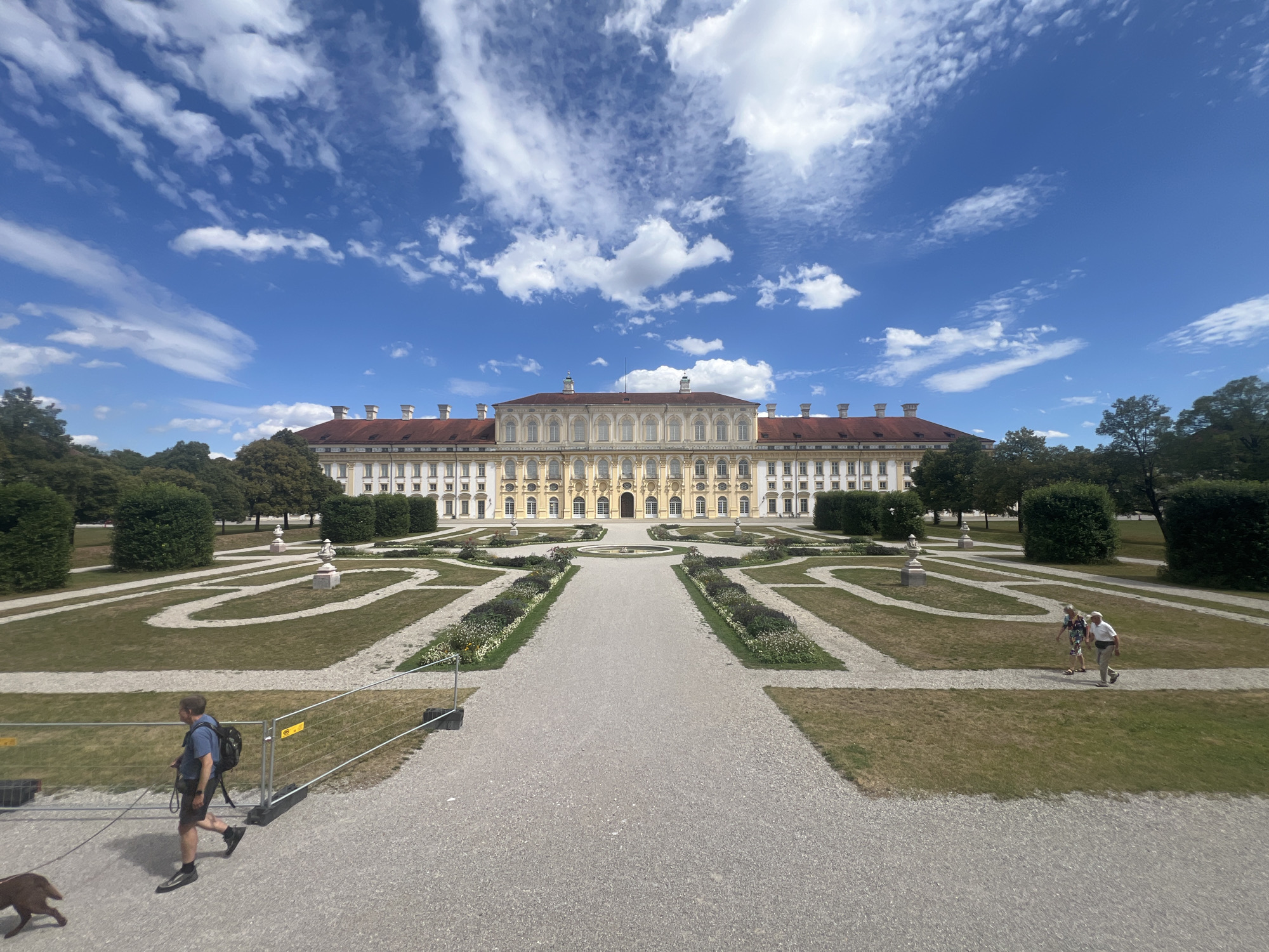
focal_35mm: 13
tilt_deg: +3.0
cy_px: 476
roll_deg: +0.2
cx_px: 634
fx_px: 477
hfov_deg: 106.2
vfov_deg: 89.9
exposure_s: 1/1946
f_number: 1.8
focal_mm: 1.57
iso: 32
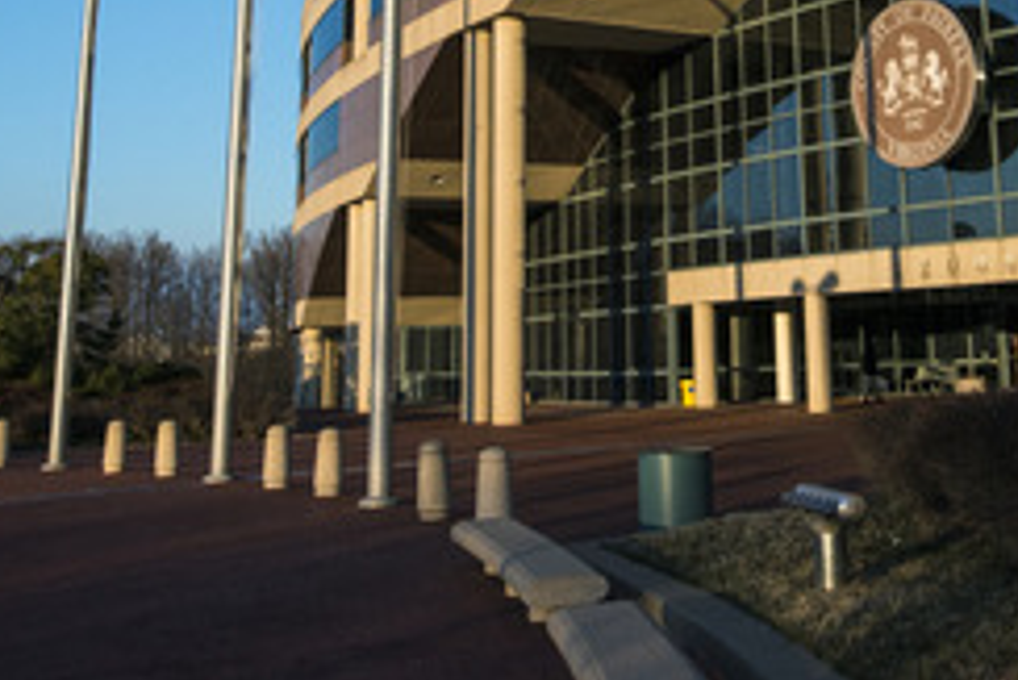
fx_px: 1556
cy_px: -96
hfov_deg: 35.7
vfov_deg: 23.0
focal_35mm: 55
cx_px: 705
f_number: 10
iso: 800
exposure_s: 1/500
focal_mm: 24
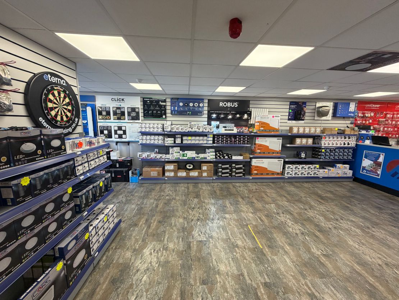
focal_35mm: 14
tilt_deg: -9.7
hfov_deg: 102.1
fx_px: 161
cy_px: 150
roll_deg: -0.1
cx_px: 200
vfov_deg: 85.7
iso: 200
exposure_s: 1/100
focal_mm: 2.22
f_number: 2.2
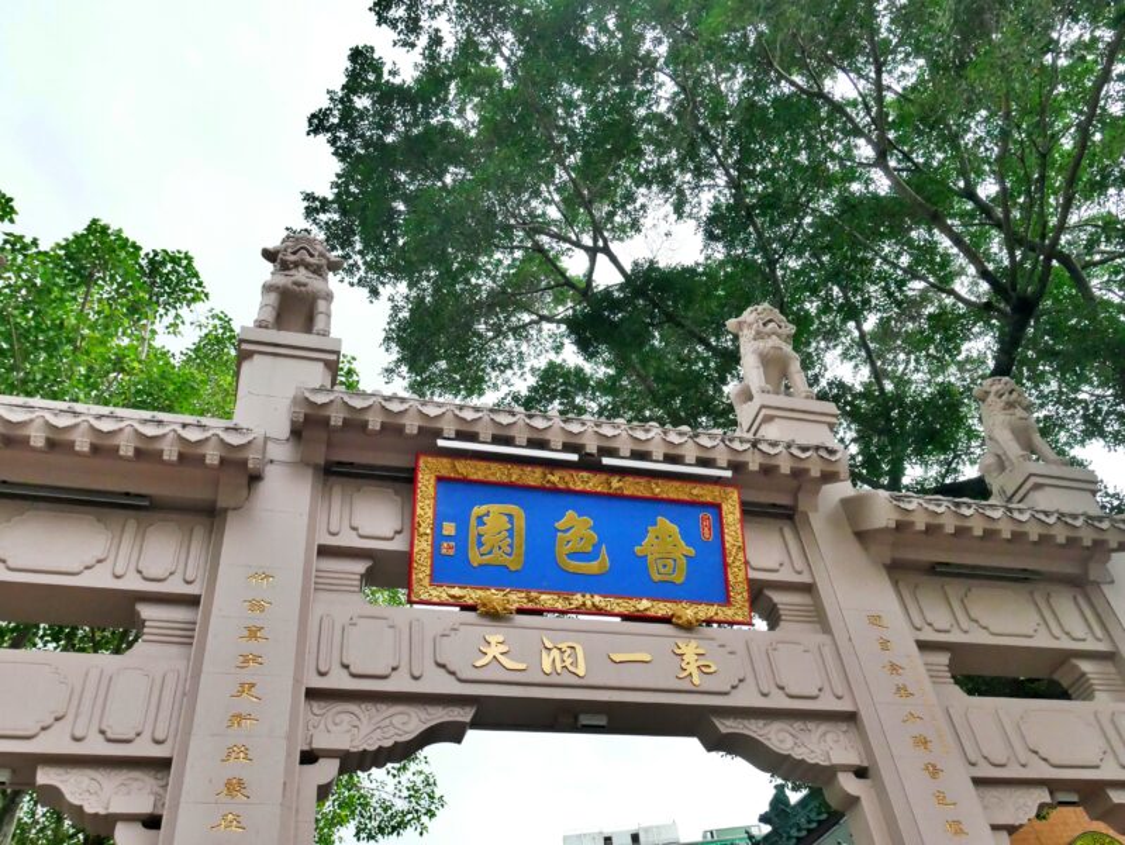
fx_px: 1040
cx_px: 562
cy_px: 422
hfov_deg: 56.8
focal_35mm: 32
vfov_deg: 44.2
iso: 3200
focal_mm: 16
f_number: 7.1
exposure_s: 1/800
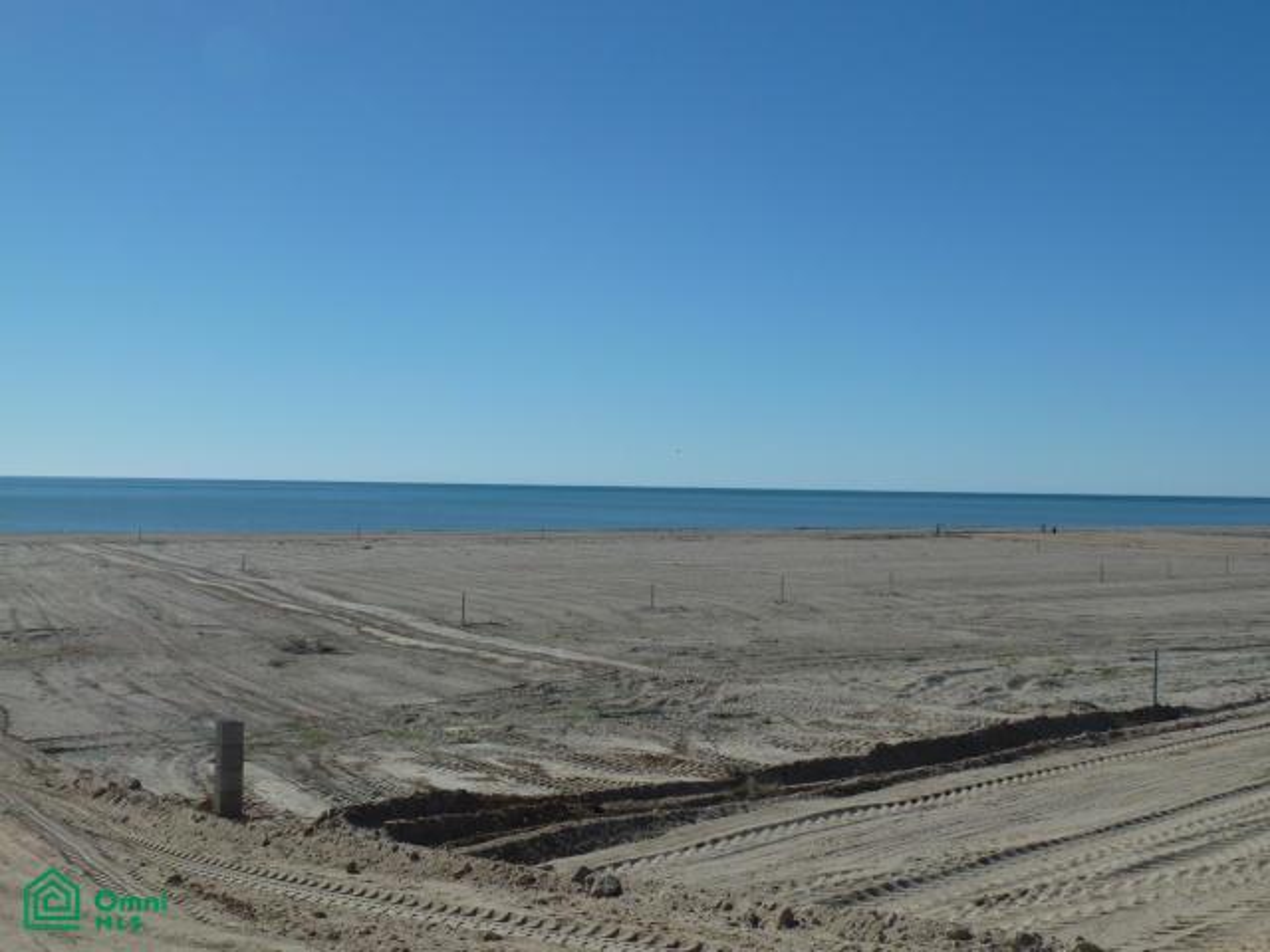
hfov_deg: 46.8
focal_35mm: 40
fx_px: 1468
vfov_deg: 36.0
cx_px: 635
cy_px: 476
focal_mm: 6.5
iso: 80
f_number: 5.6
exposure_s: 1/800
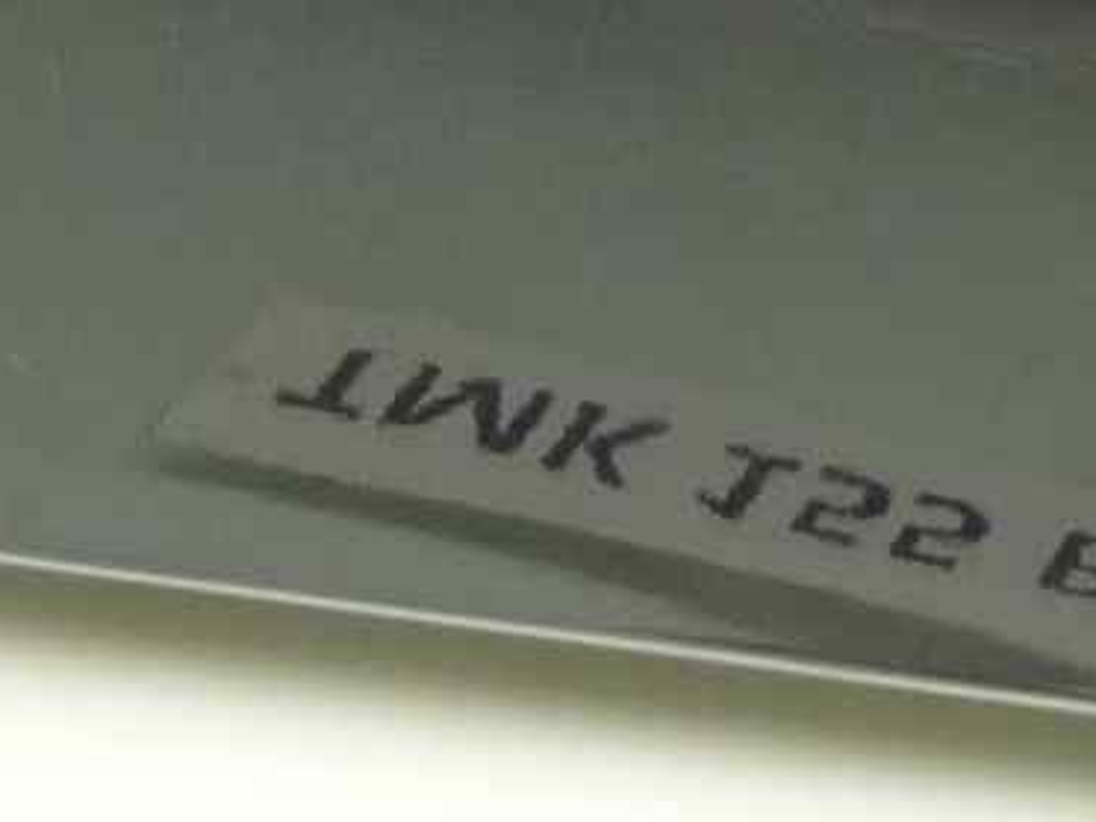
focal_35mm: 172
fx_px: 5446
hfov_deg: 11.4
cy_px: -849
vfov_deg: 8.2
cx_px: 1102
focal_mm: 4.1
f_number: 3.3
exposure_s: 1/13
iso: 125
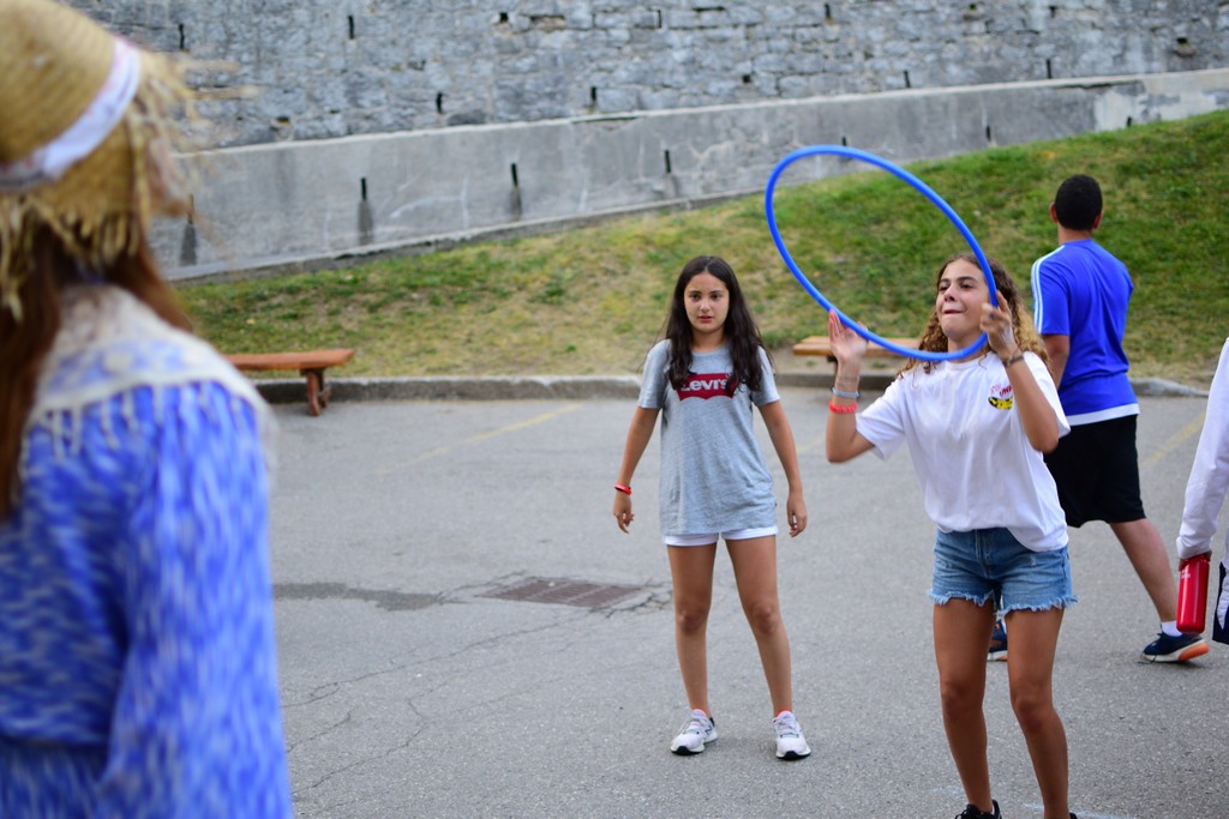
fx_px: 1792
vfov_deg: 25.8
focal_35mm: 52
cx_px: 614
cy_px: 410
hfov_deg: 37.8
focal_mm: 35
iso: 250
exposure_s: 1/320
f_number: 1.8
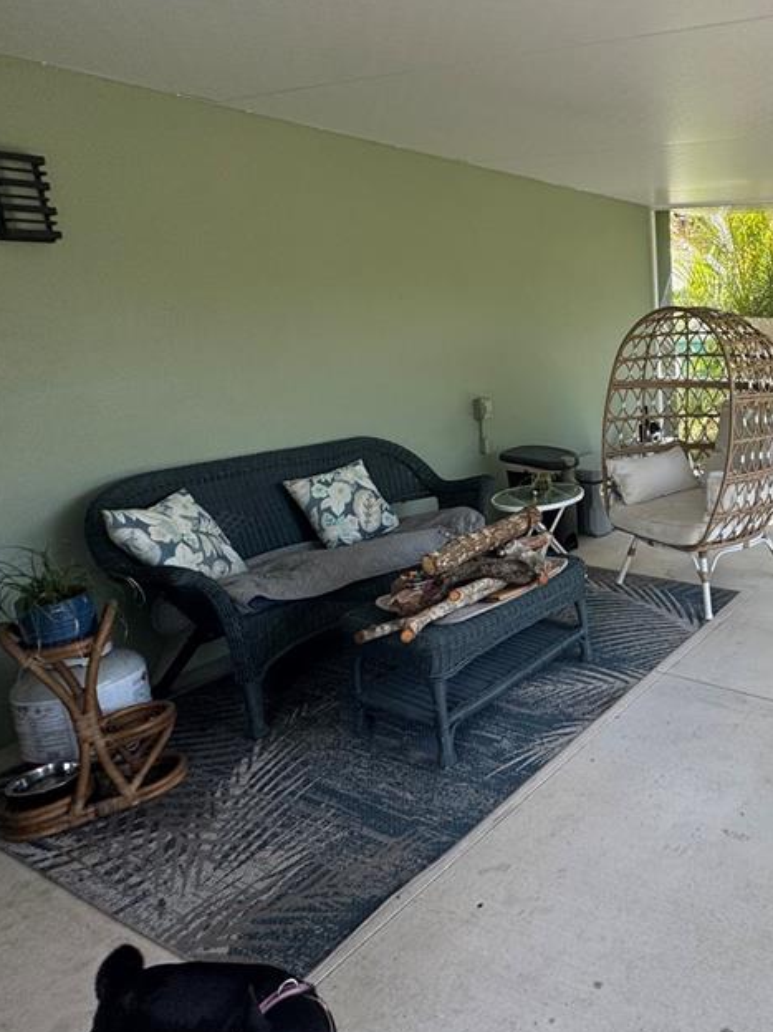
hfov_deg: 47.8
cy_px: 446
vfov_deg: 73.6
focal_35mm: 23
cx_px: 786
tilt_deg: -13.8
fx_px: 685
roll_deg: +0.9
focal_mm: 2.22
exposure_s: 1/99
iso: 50
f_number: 2.2
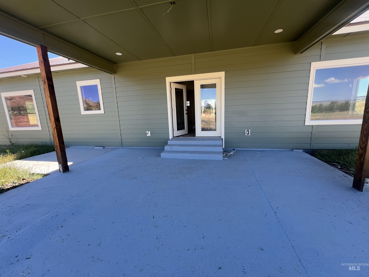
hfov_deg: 106.2
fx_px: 139
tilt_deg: -10.7
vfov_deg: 89.9
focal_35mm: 13
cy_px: 138
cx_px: 184
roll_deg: +2.1
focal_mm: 1.57
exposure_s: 1/213
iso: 32
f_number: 1.8
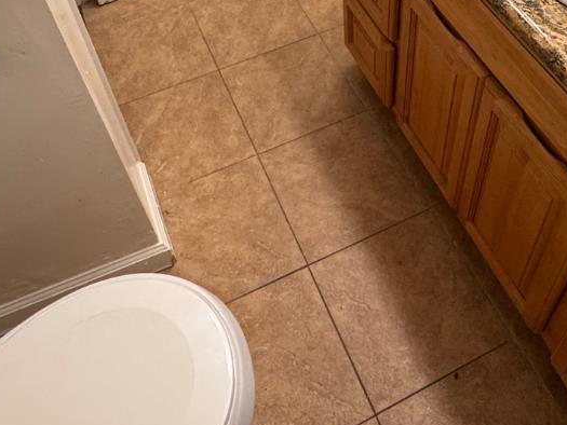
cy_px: -5
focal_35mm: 40
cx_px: 316
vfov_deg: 32.9
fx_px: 655
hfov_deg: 46.7
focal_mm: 2.22
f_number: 2.2
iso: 200
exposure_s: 1/120
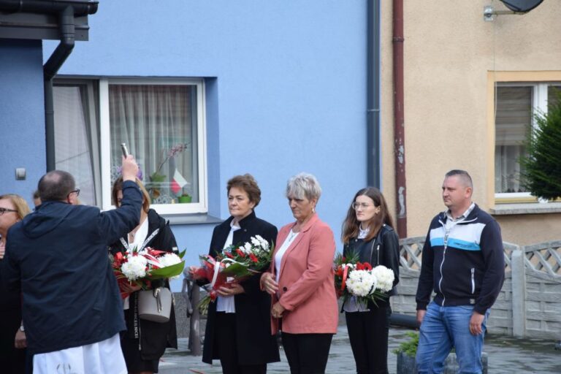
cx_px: 280
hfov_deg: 13.0
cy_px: 187
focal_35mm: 158
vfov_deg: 8.7
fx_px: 2454
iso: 400
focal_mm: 105
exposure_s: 1/200
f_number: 7.1
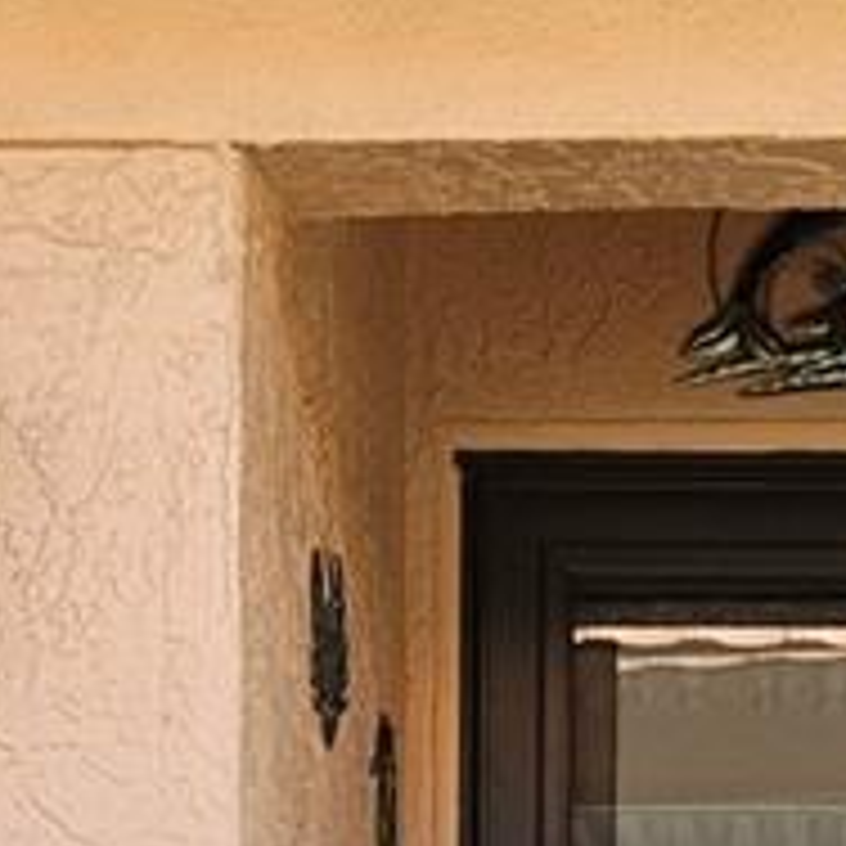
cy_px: 1580
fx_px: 3595
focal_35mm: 130
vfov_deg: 12.2
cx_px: 630
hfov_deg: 13.4
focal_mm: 5.4
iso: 40
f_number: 1.8
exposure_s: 1/228
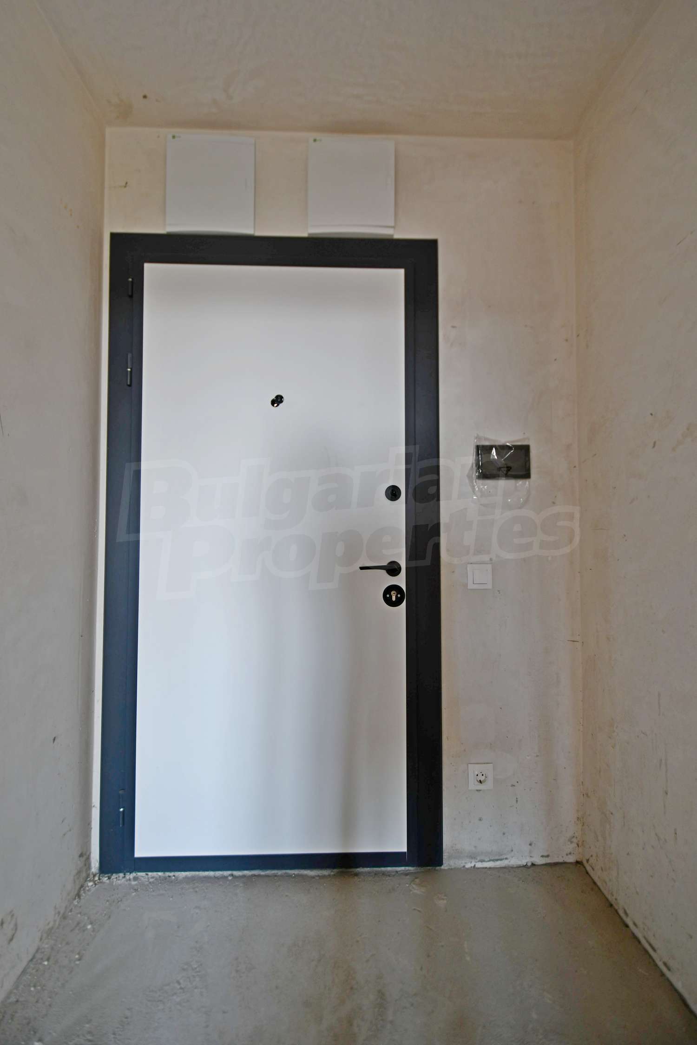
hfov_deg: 77.3
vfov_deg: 100.4
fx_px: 436
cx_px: 348
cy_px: 522
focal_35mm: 15
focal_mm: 10
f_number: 3.5
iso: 100
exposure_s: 1/13
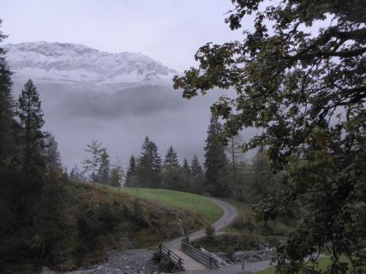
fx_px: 359
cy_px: 137
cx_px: 183
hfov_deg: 54.0
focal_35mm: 34
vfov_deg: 41.8
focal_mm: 5.8
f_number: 3.6
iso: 320
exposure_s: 1/100
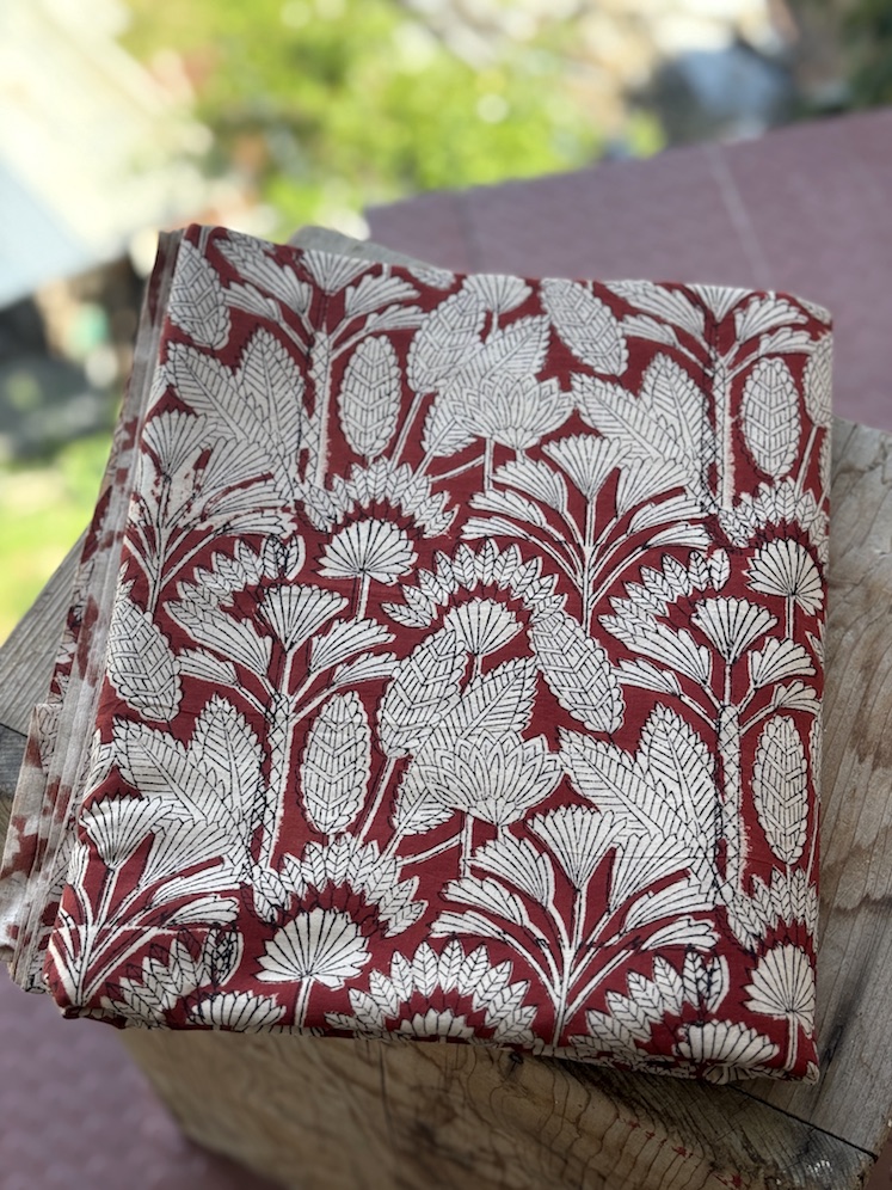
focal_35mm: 48
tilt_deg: -59.4
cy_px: 595
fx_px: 1649
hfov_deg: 30.3
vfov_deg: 39.7
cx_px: 446
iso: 64
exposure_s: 1/598
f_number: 1.78
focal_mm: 6.76
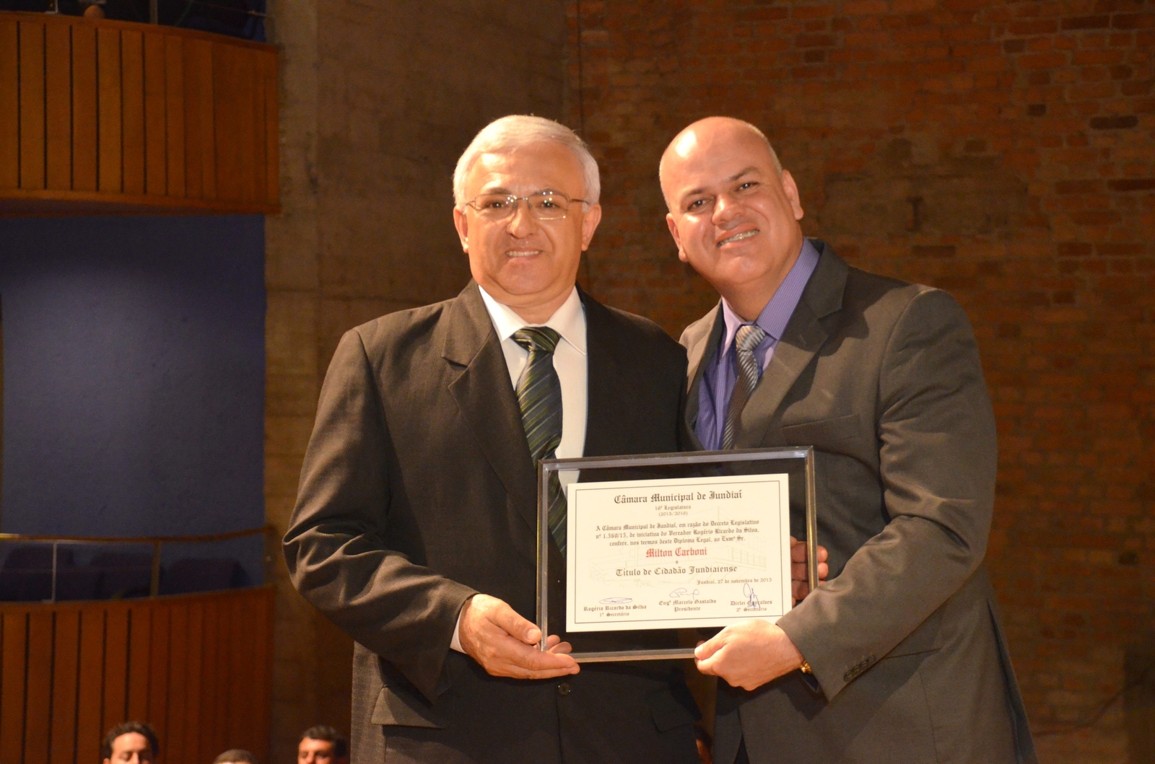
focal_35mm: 93
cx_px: 578
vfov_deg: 14.6
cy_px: 382
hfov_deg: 22.0
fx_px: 2977
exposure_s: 1/60
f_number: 5
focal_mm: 62
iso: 3200
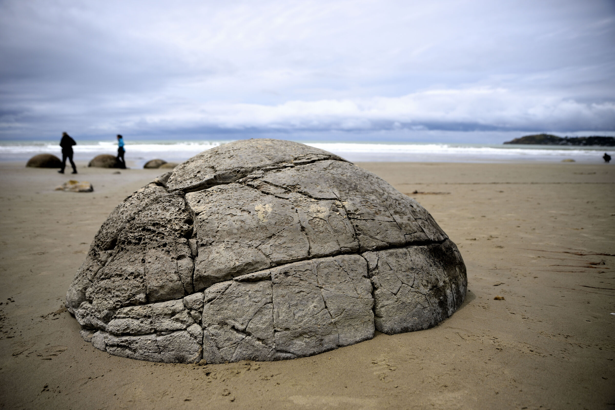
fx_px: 410
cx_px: 308
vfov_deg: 53.2
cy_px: 205
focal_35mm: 24
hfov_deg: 73.7
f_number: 2.8
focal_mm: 24
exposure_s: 1/6400
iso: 200
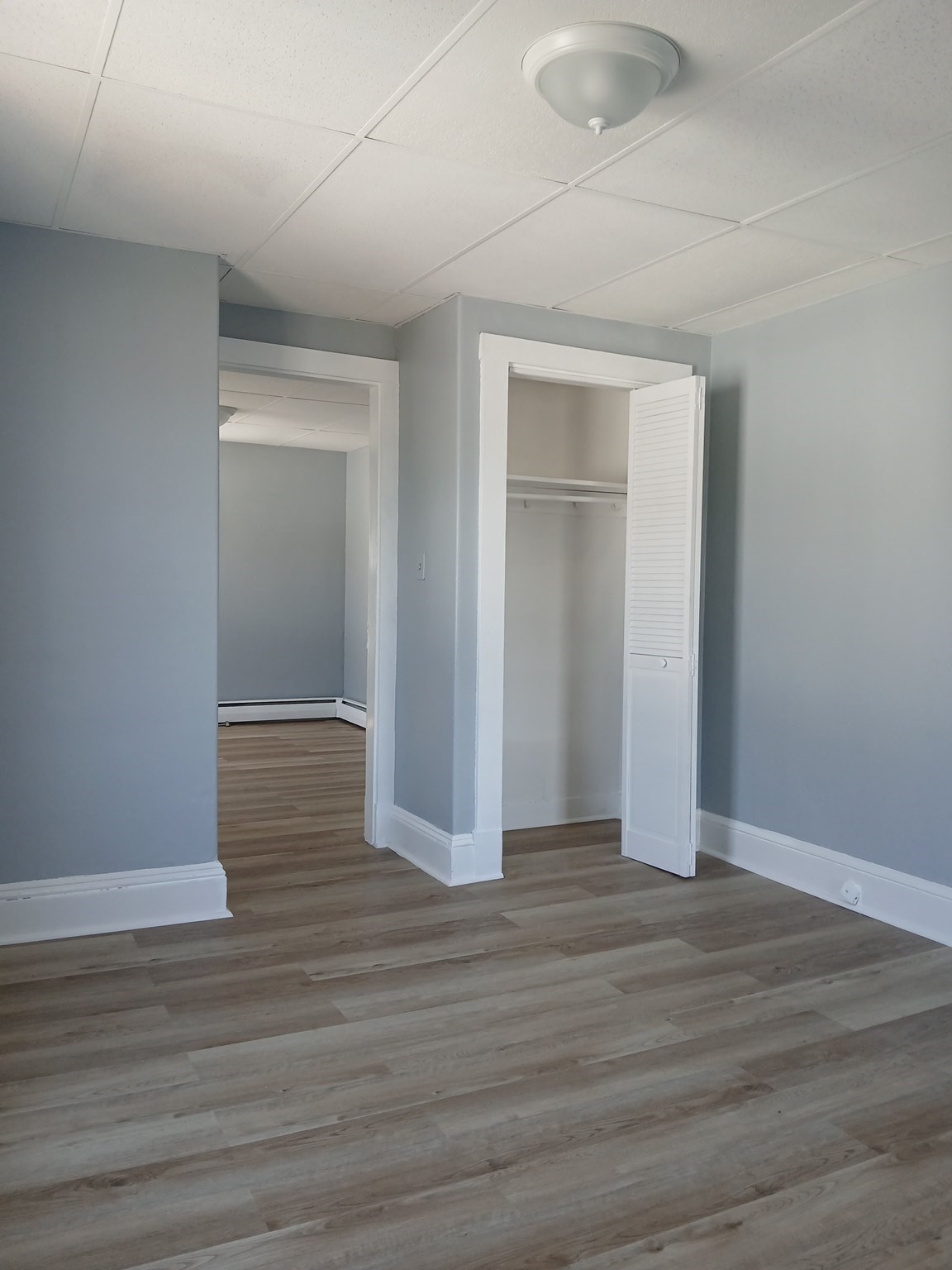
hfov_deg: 53.1
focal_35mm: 26
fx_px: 953
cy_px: 635
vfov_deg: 67.3
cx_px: 476
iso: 100
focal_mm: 3.98
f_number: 1.8
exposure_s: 1/60
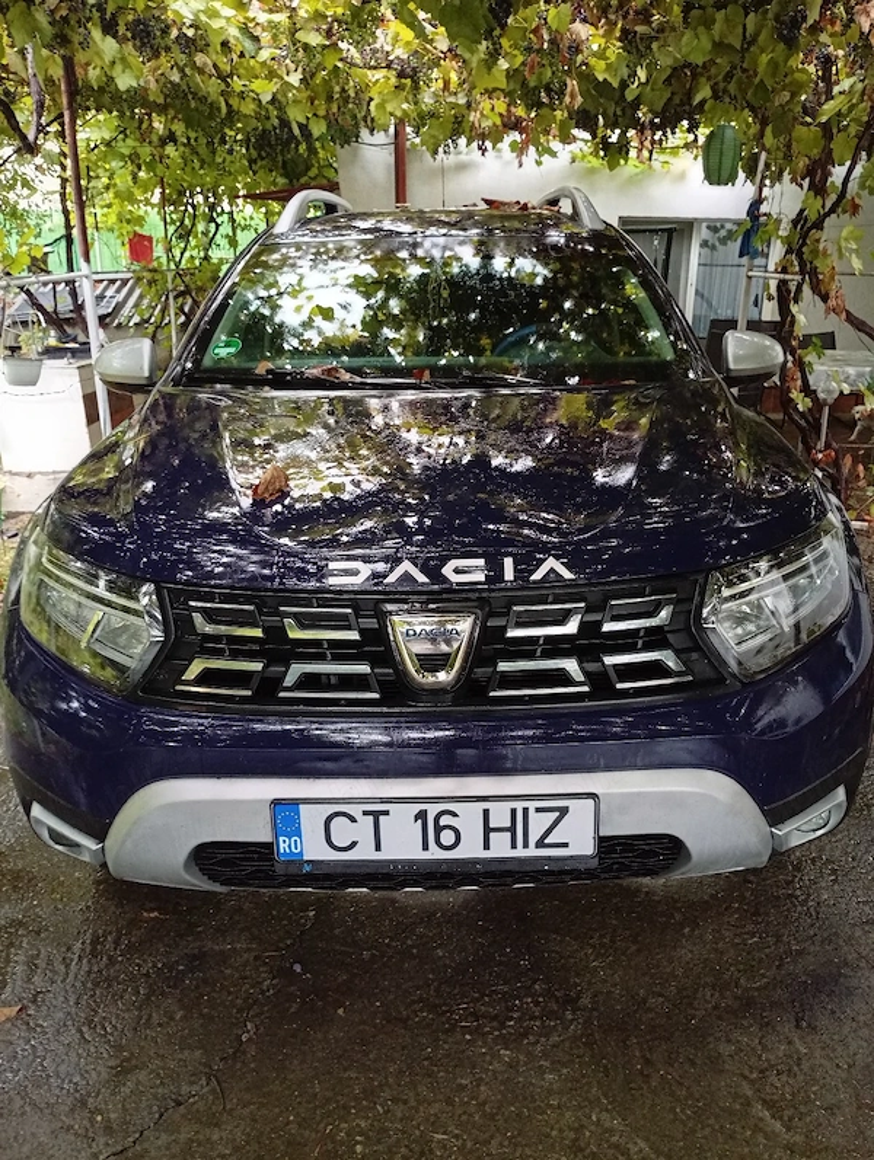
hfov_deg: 51.5
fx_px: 907
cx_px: 437
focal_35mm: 27
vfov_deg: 65.3
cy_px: 580
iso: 244
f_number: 1.8
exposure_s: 1/50.3
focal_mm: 3.84
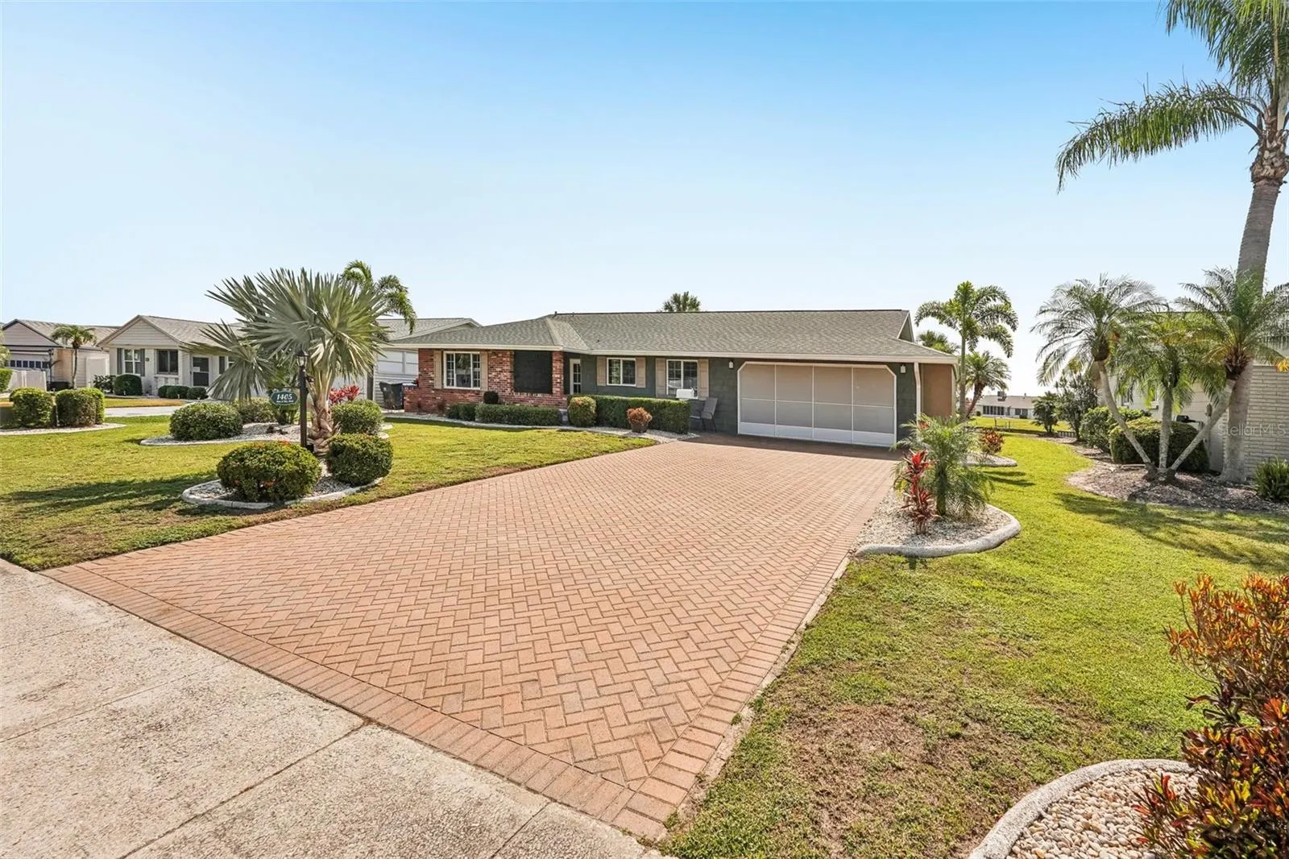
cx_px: 644
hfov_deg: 96.7
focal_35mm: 16
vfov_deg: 73.7
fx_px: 573
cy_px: 430
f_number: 7.1
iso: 400
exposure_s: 1/2000
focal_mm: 16
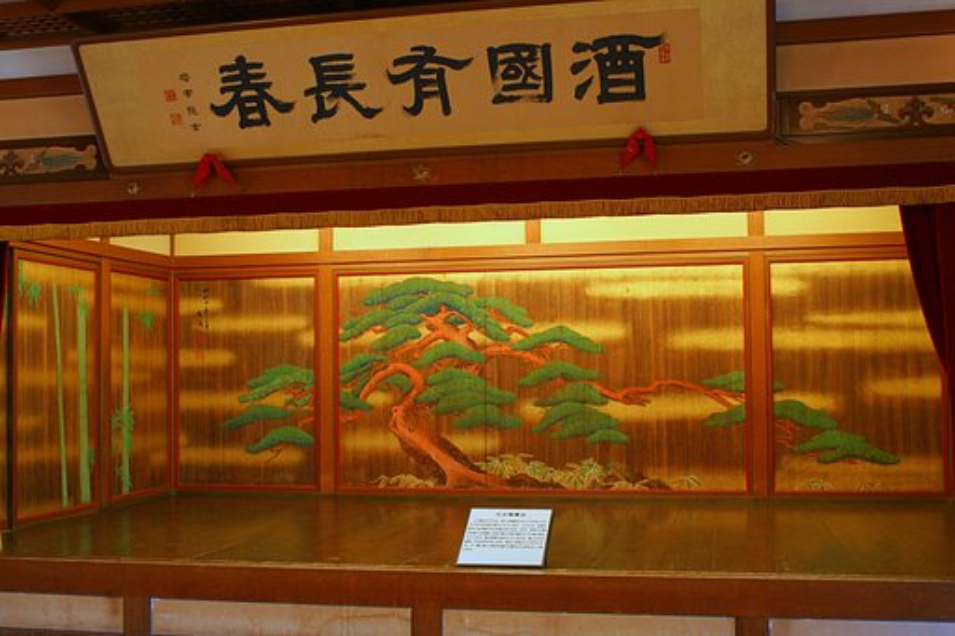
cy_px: 318
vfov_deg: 31.9
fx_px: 1114
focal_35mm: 42
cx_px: 478
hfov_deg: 46.4
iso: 800
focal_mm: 28
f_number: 4
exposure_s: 1/30
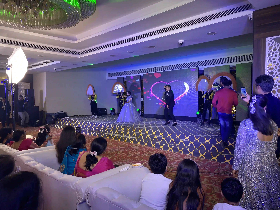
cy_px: 105
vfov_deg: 53.1
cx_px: 140
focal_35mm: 26
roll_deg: +0.2
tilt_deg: -1.4
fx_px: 210
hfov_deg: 67.3
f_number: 1.8
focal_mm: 4.25
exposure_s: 1/98
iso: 100
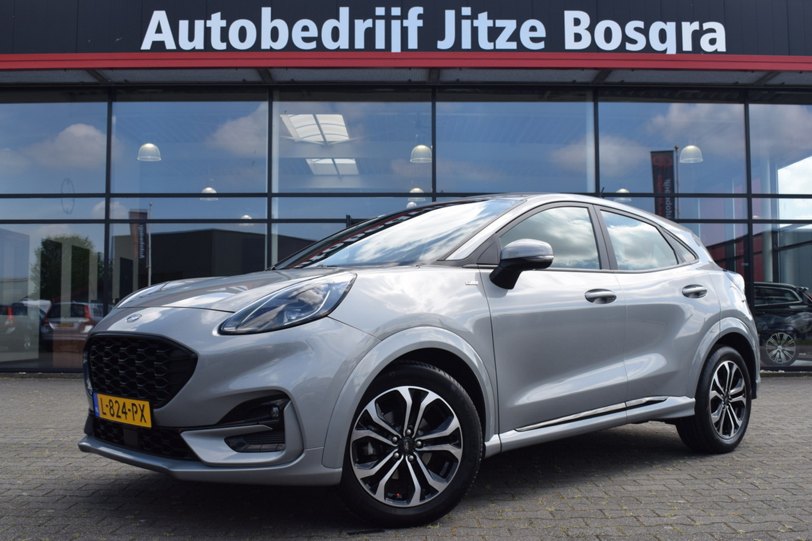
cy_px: 270
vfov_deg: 35.5
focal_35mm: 38
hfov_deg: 51.3
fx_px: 846
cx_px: 406
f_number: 8
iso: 200
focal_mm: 25
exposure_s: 1/250
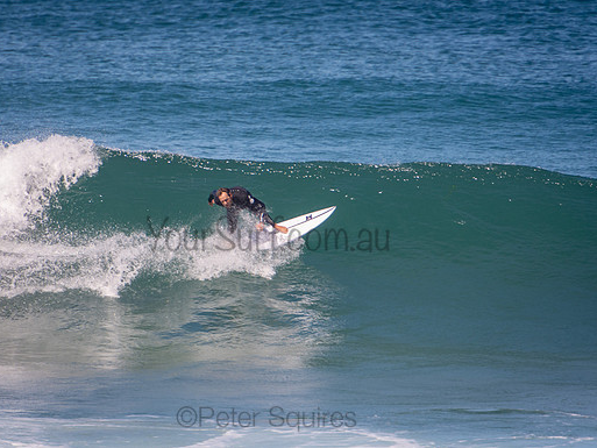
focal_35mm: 652
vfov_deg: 2.3
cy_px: 224
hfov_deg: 3.0
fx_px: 11247
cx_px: 266
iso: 250
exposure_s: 1/1250
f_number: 5.6
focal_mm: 400
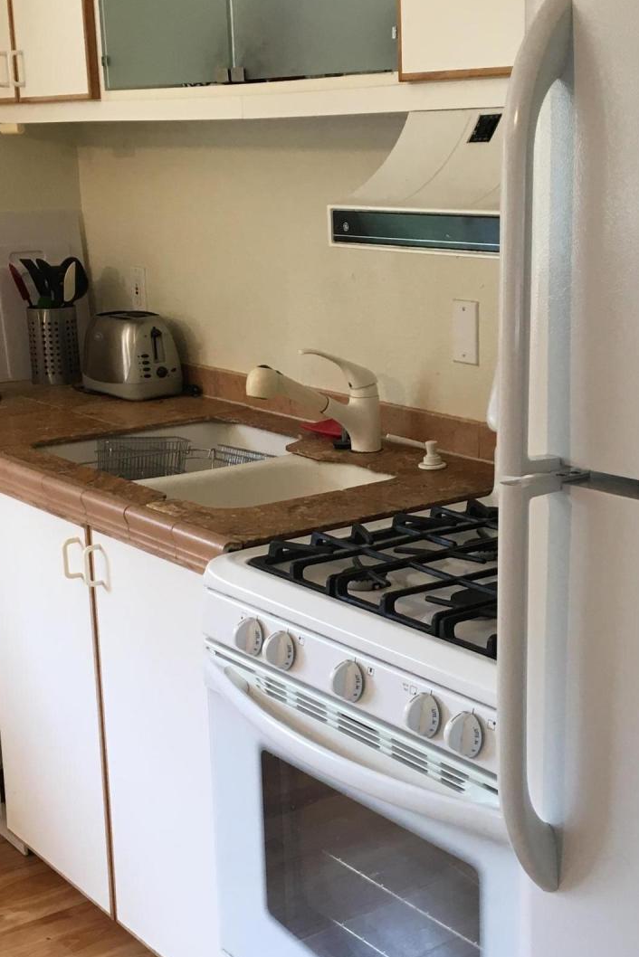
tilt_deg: -14.1
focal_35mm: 57
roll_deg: +0.4
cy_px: 522
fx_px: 1517
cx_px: 331
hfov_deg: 23.8
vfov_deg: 35.0
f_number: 2.2
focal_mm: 4.15
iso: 32
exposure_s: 1/30
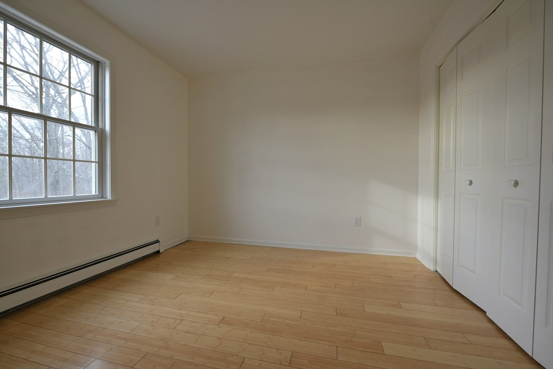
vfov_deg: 81.2
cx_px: 276
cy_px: 184
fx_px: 215
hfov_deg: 104.2
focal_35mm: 14
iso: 500
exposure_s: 1/60
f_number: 6.3
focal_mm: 14
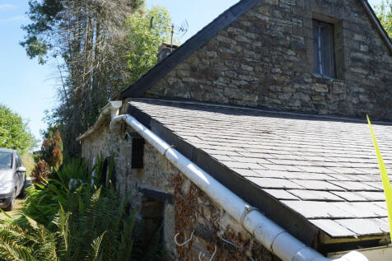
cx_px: 196
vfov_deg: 47.9
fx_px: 294
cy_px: 130
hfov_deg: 67.4
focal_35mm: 27
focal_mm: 18
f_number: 7.1
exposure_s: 1/100
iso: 100
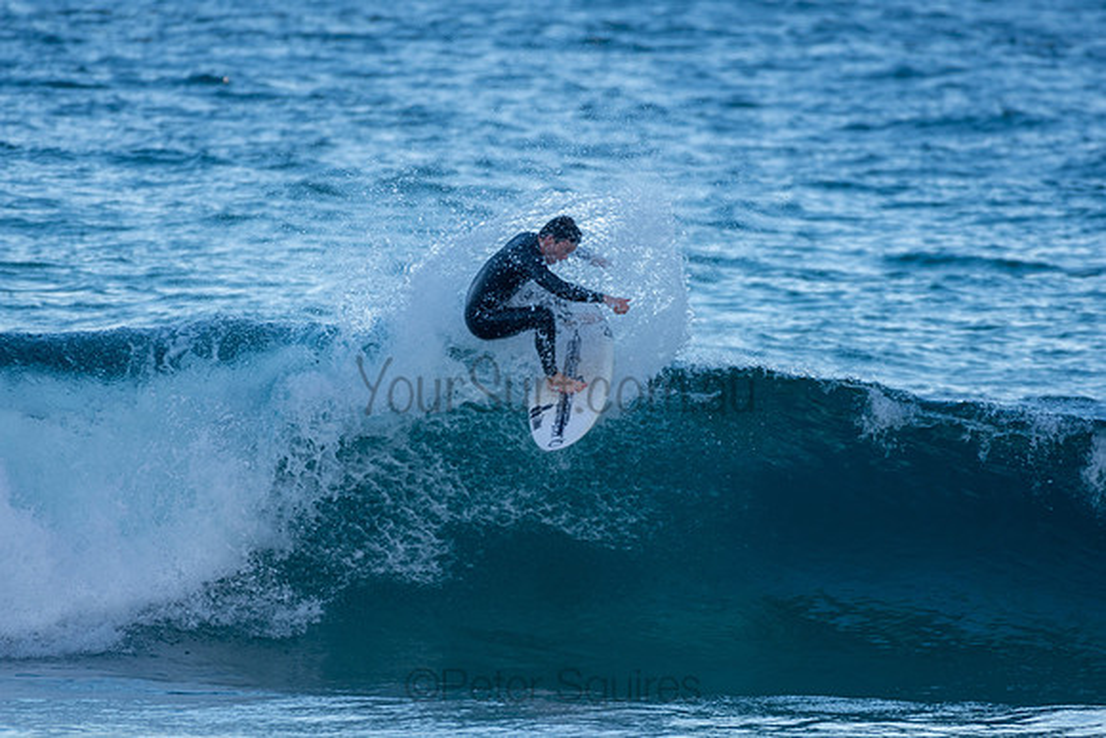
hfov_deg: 2.7
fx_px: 23046
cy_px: 369
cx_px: 553
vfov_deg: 1.8
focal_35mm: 750
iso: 450
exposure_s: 1/800
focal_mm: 500
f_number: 5.6
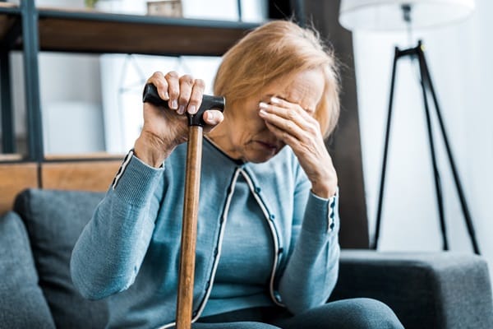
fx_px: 685
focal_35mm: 50
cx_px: 246
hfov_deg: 39.6
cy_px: 164
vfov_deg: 27.0
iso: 640
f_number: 2.8
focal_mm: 50
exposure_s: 1/100
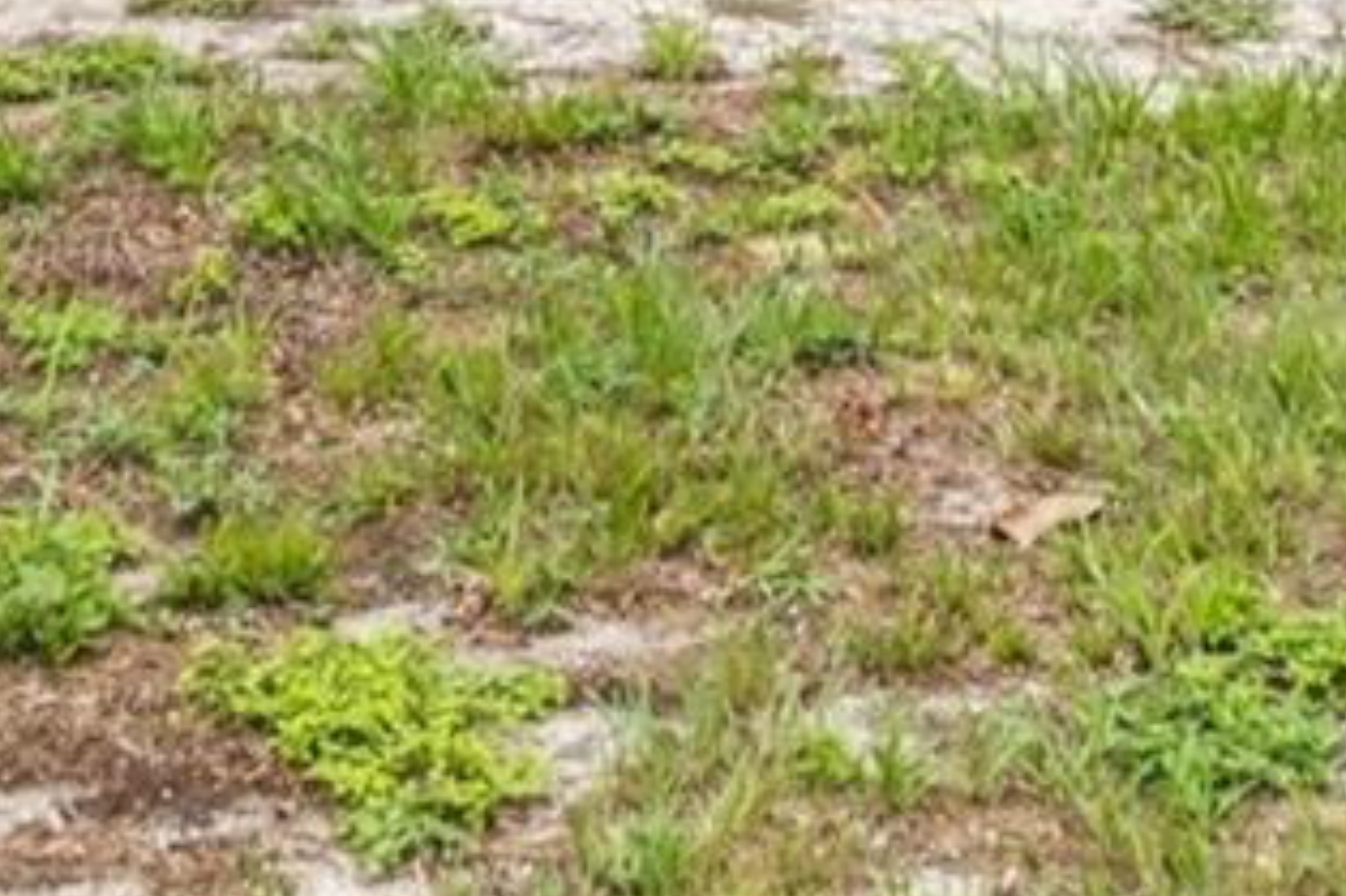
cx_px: 592
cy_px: -982
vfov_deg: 11.4
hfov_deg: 19.1
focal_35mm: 107
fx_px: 3998
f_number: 8
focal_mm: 14
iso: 320
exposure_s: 1/90
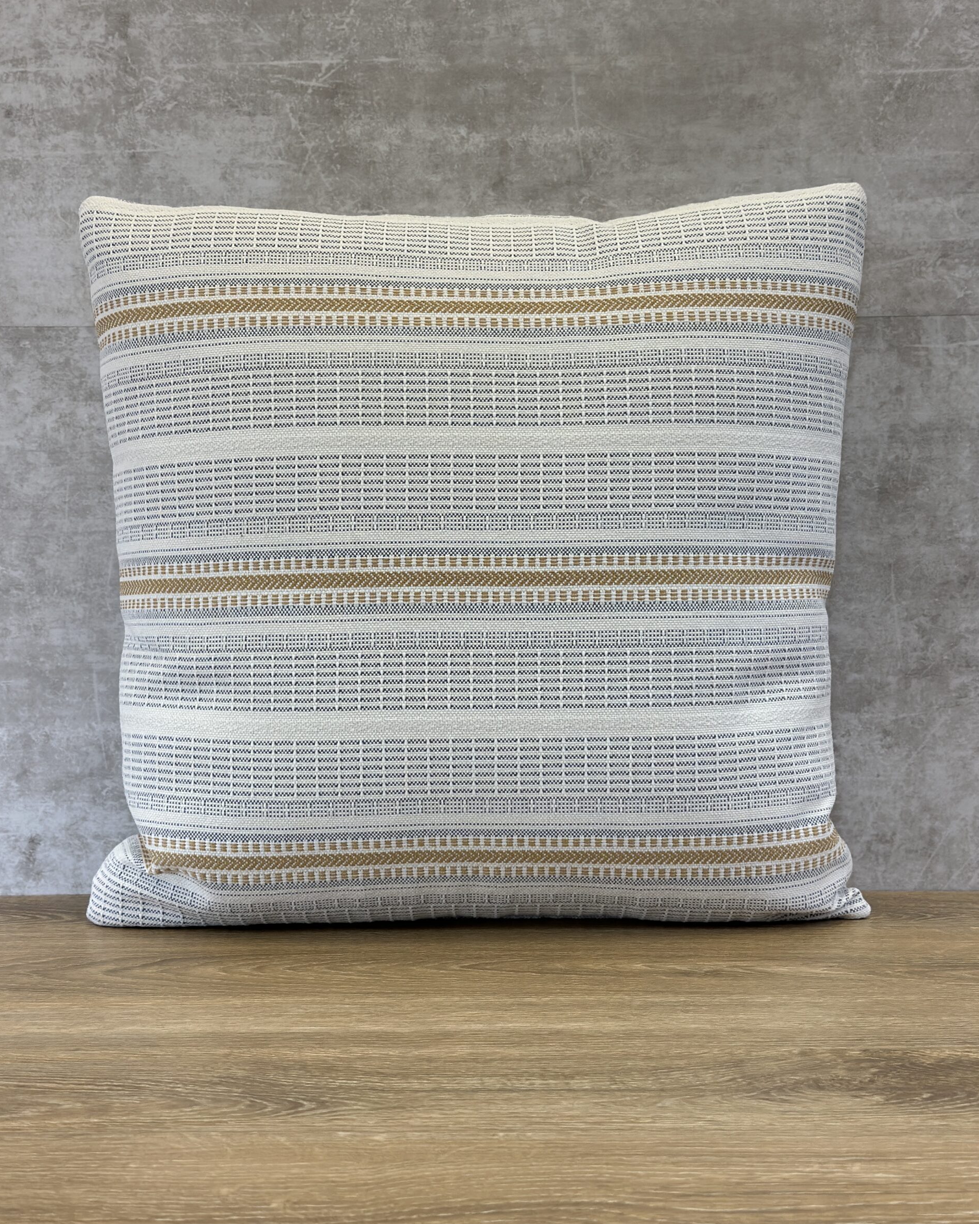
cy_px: 613
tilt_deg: -3.0
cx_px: 481
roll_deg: +0.7
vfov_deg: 36.7
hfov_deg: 29.7
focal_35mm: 51
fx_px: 1847
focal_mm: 6.86
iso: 80
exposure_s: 1/245
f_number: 1.78
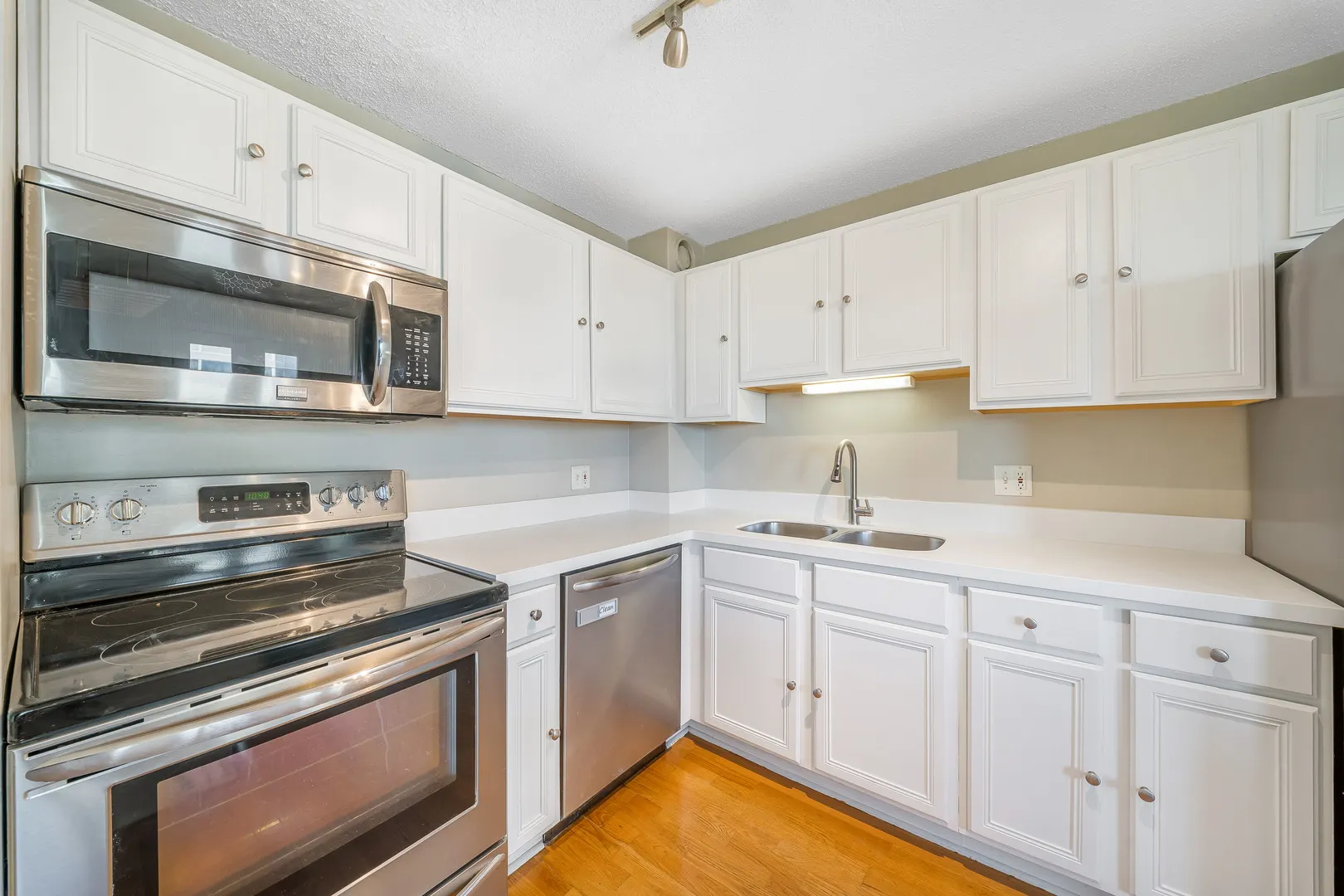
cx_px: 672
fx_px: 448
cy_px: 448
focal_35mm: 12
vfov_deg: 90.0
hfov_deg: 112.6
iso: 640
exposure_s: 1/200
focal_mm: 12
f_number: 9
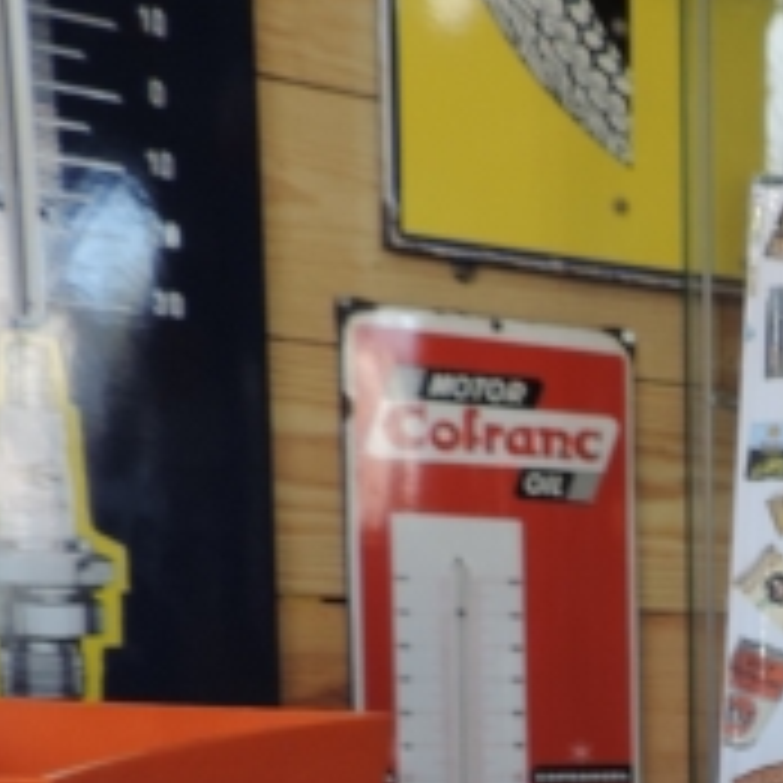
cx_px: 1228
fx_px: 1868
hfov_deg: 19.9
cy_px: 801
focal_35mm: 73
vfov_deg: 22.7
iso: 140
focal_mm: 4.3
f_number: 3
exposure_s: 1/30
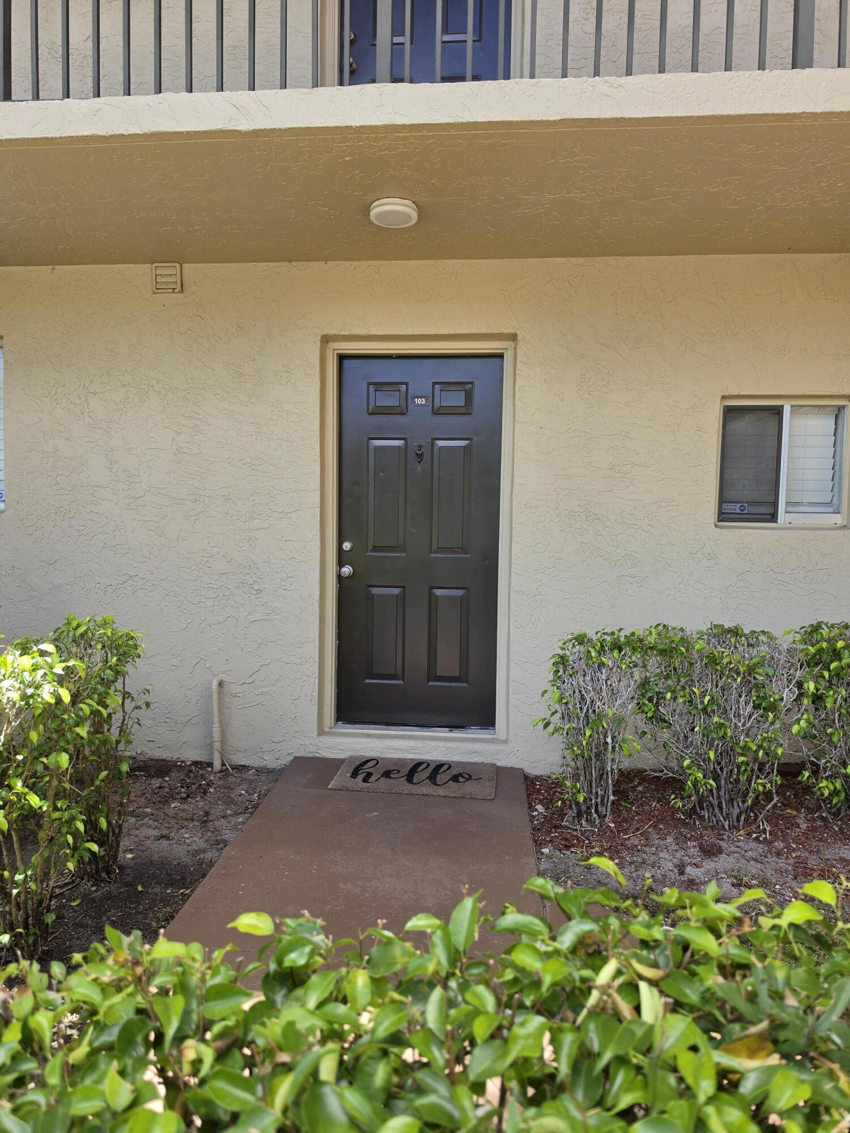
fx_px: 753
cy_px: 566
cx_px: 425
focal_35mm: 23
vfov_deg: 73.9
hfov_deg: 58.9
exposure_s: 1/359
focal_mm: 6.5
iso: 25
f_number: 1.4
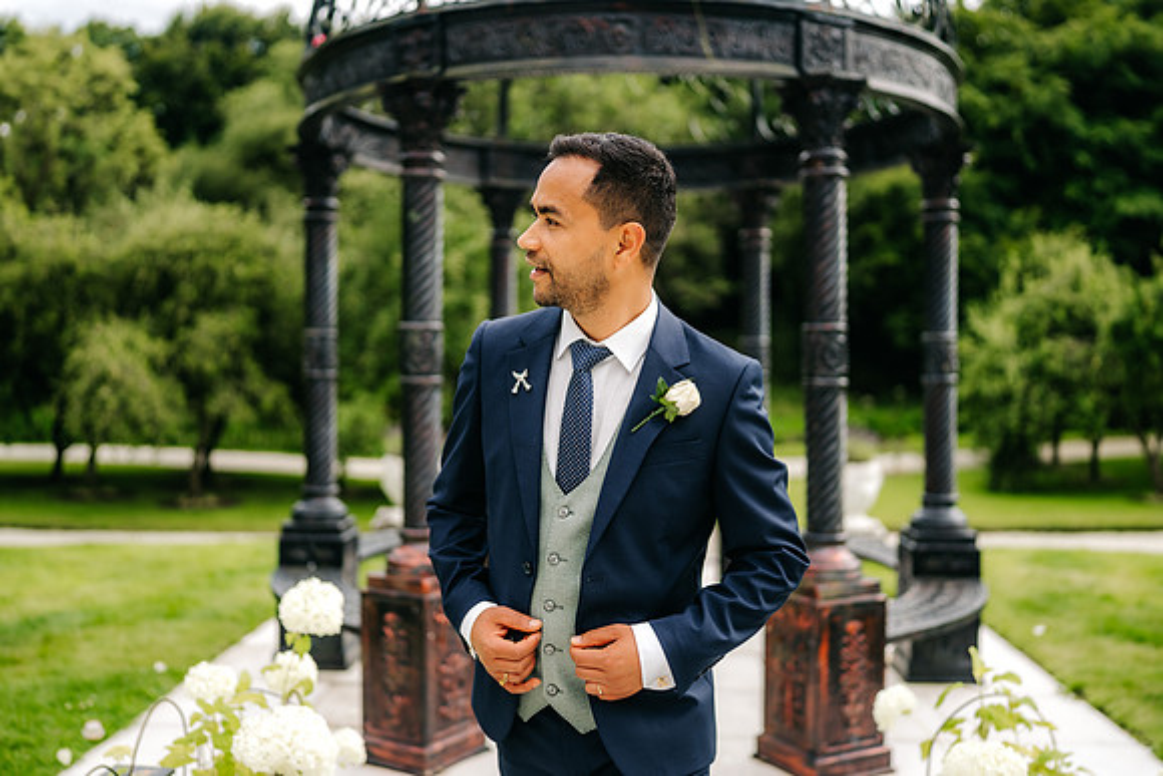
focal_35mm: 36
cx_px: 582
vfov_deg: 36.7
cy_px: 388
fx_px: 1169
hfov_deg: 52.9
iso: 100
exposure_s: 1/1600
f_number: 1.4
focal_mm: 35
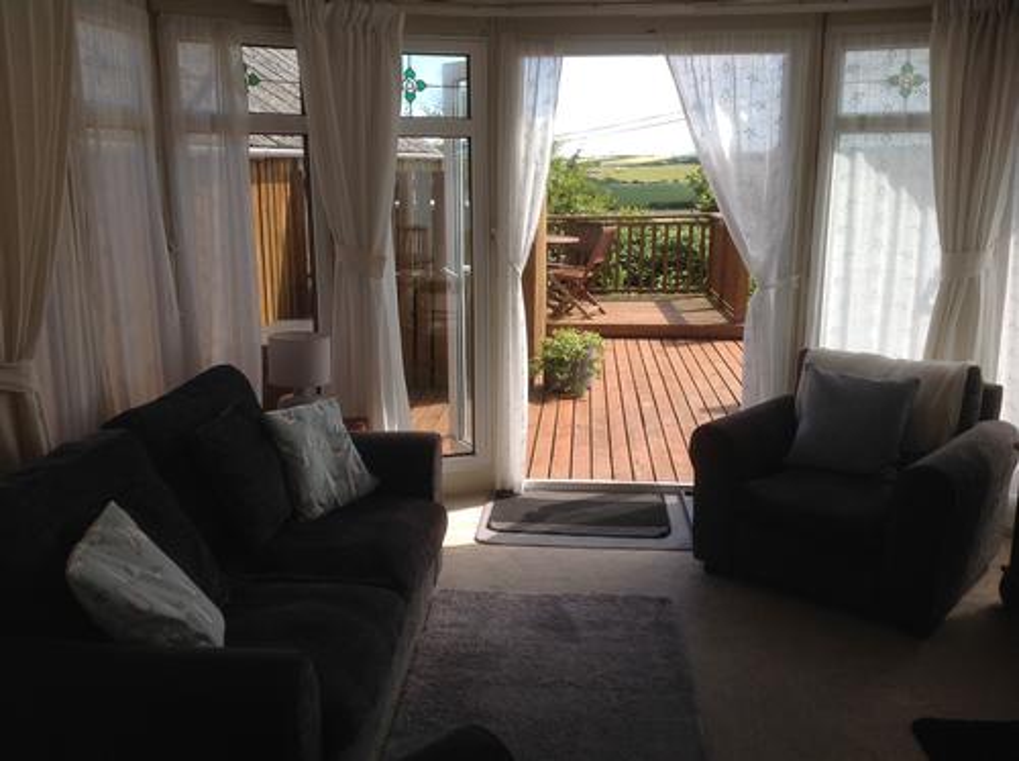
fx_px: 1028
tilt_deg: -11.4
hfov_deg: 52.7
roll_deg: +0.4
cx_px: 510
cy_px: 380
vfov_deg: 40.6
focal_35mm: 35
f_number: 2.4
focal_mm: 4.28
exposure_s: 1/630
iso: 50
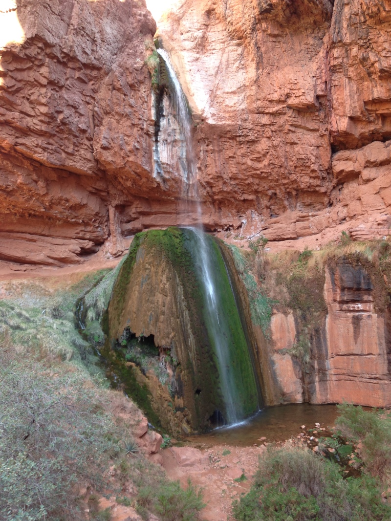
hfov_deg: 43.0
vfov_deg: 55.3
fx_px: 497
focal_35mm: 33
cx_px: 196
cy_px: 260
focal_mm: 4.12
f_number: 2.4
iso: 50
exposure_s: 1/60
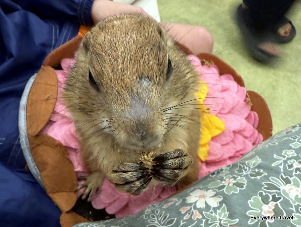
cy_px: 114
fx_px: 209
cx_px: 150
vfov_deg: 56.9
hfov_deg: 71.5
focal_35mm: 24
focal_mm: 2.22
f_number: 2.2
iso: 200
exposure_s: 1/50
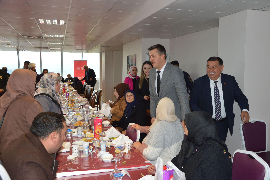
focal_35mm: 33
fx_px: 247
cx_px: 135
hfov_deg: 57.2
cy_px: 90
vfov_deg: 40.0
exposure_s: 1/80
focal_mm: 22
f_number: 4
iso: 400
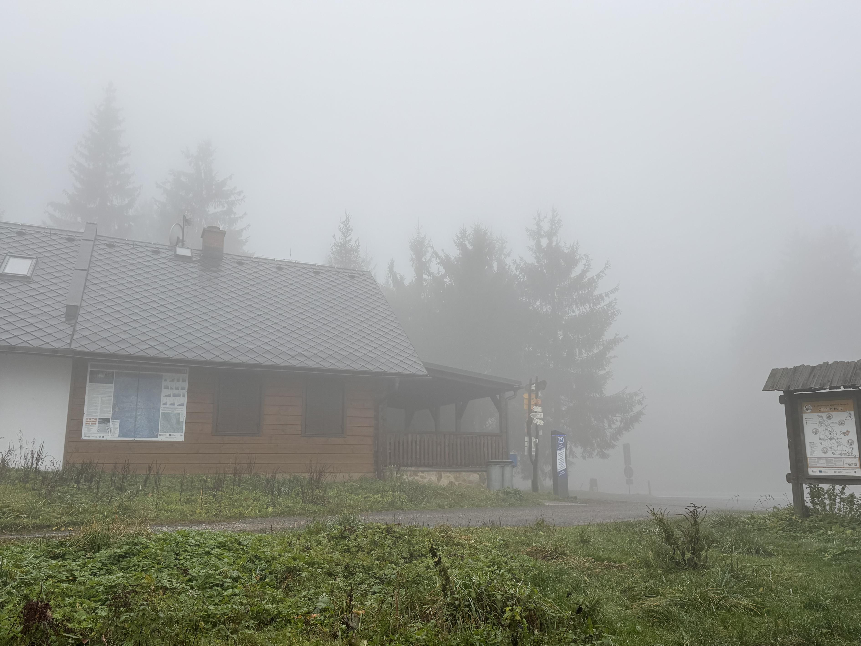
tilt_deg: +10.6
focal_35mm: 26
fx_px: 647
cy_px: 346
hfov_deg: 67.3
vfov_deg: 53.0
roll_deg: +0.3
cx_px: 408
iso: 80
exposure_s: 1/664
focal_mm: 6.76
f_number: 1.78
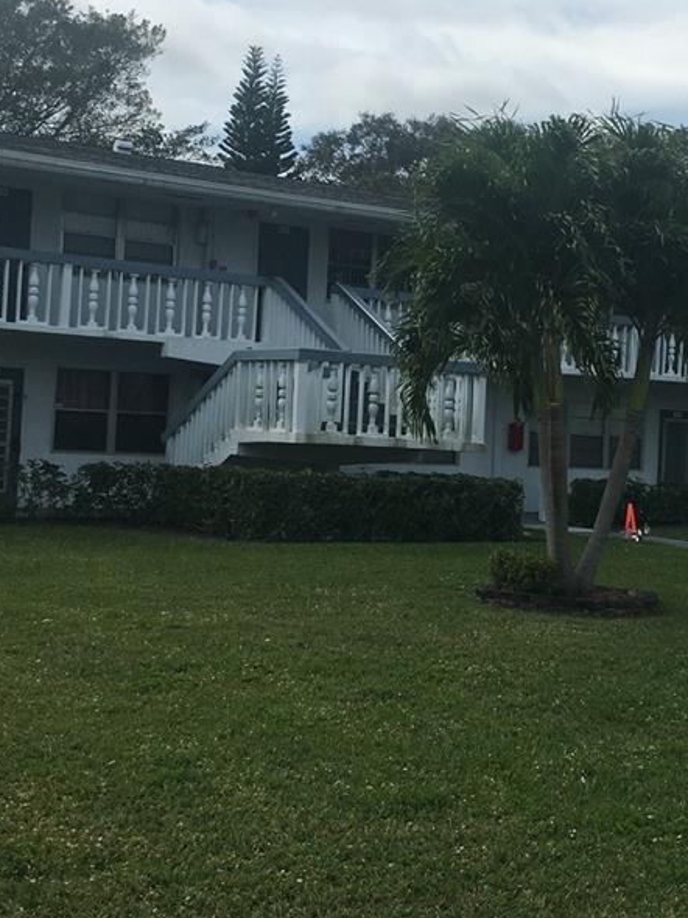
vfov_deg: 32.7
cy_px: 397
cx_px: 517
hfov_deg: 24.5
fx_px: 1565
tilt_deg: +3.4
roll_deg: -2.3
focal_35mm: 59
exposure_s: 1/1972
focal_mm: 4.15
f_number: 2.2
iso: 25
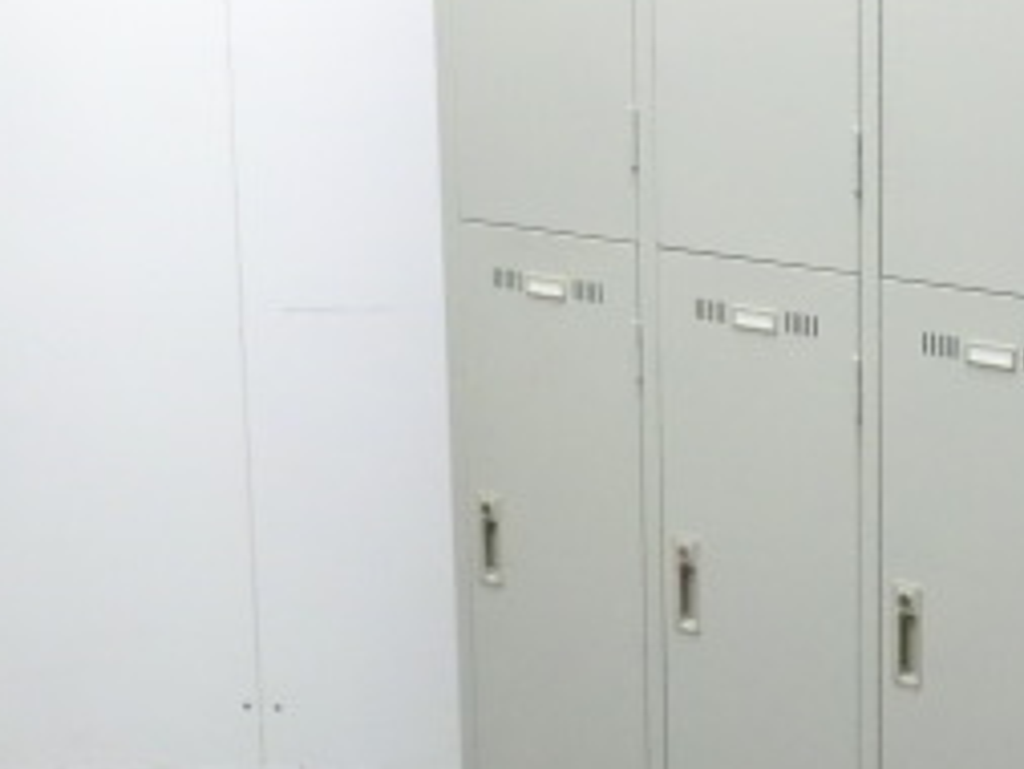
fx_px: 2397
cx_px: 882
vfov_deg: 18.2
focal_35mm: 81
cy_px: 231
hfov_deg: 23.6
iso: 800
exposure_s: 1/60
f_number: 3.5
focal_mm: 5.8
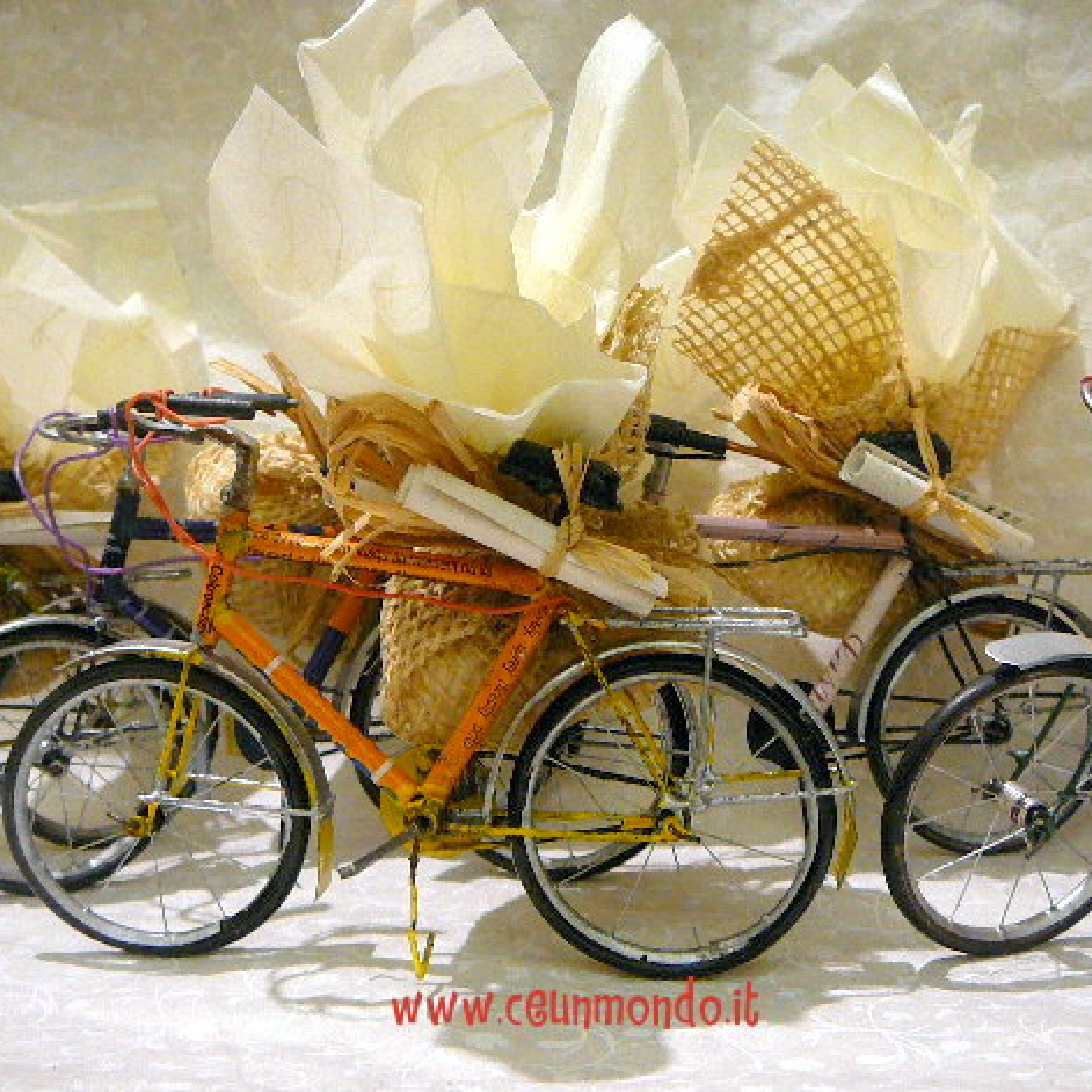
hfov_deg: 40.0
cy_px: 538
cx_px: 561
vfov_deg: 40.0
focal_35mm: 42
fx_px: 1499
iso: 200
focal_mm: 5.2
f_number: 2.8
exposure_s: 1/30
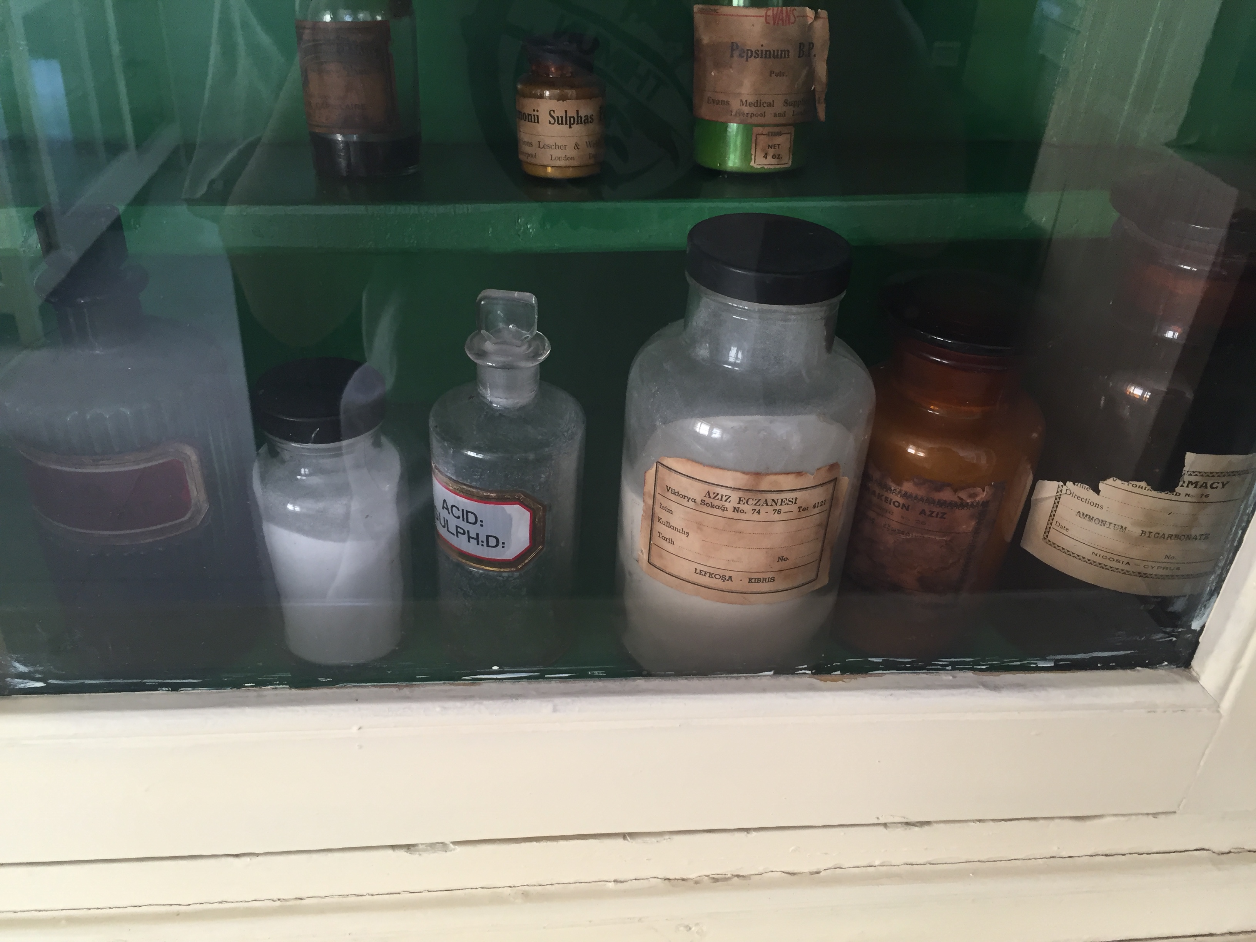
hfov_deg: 61.7
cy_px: 471
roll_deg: -5.5
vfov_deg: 48.2
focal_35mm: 29
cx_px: 628
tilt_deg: -33.2
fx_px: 1052
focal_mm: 4.15
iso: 100
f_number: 2.2
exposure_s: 1/33
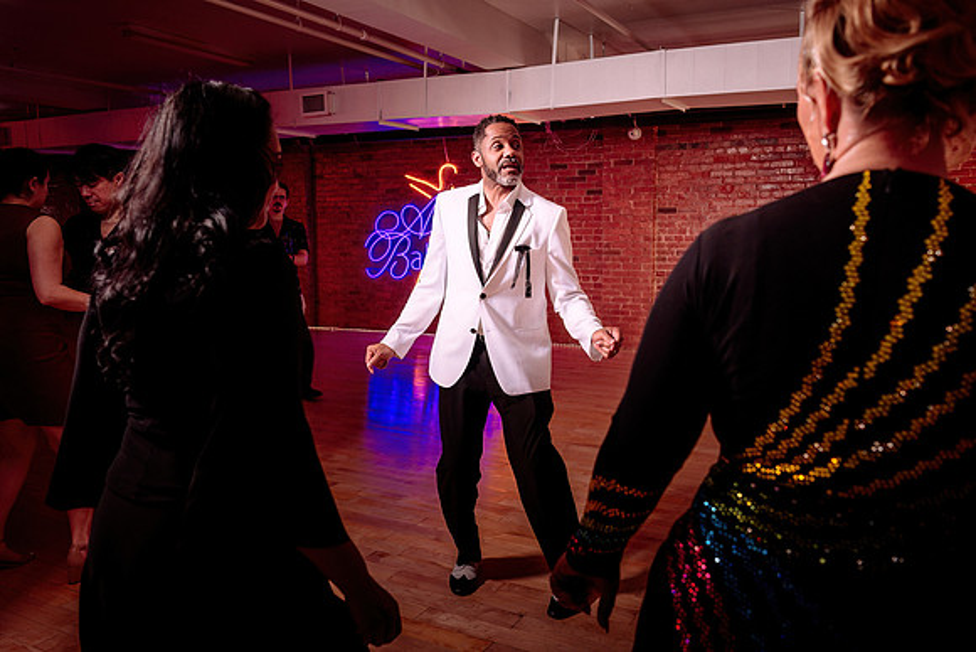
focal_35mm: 30
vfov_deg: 43.7
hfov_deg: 62.0
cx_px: 522
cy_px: 304
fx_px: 812
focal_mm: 28
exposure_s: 1/200
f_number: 4
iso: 640
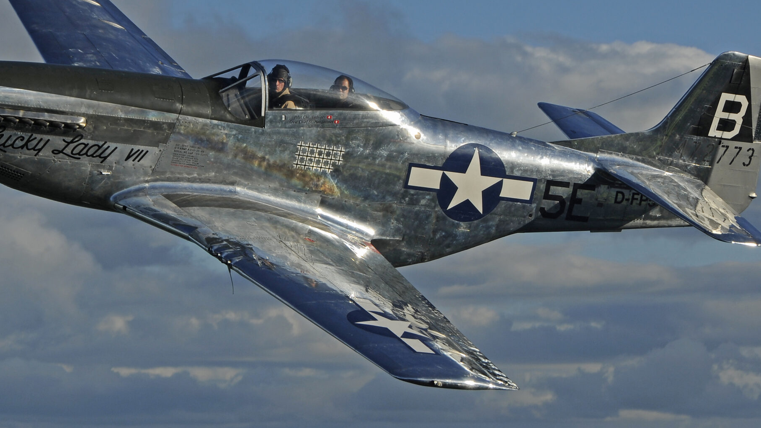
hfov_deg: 14.9
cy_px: 201
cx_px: 302
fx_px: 2900
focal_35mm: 144
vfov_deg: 8.4
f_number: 10
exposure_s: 1/200
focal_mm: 65
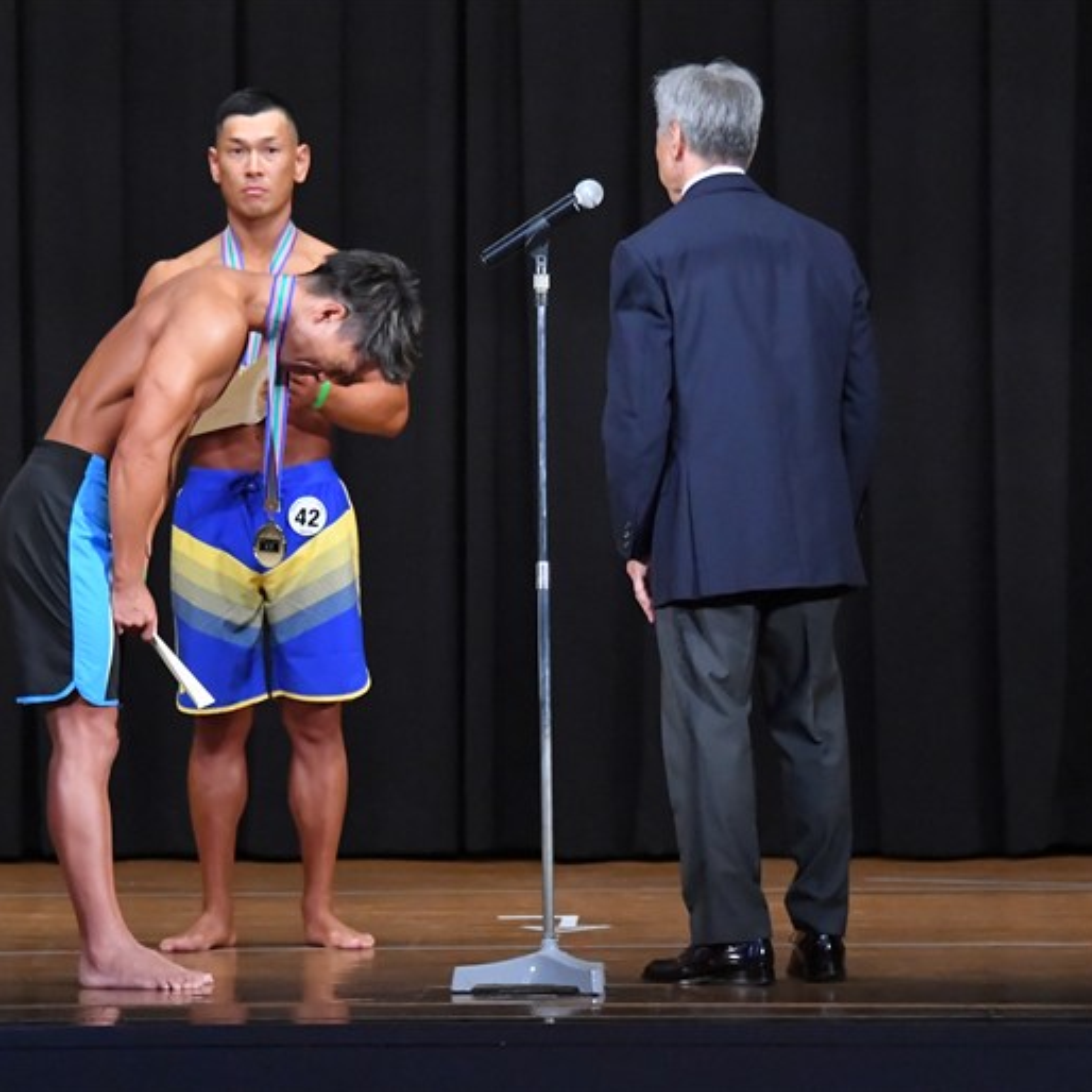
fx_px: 9922
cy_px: 546
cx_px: 413
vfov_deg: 6.3
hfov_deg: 6.3
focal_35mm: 278
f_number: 5.6
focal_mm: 145
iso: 8000
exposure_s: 1/400
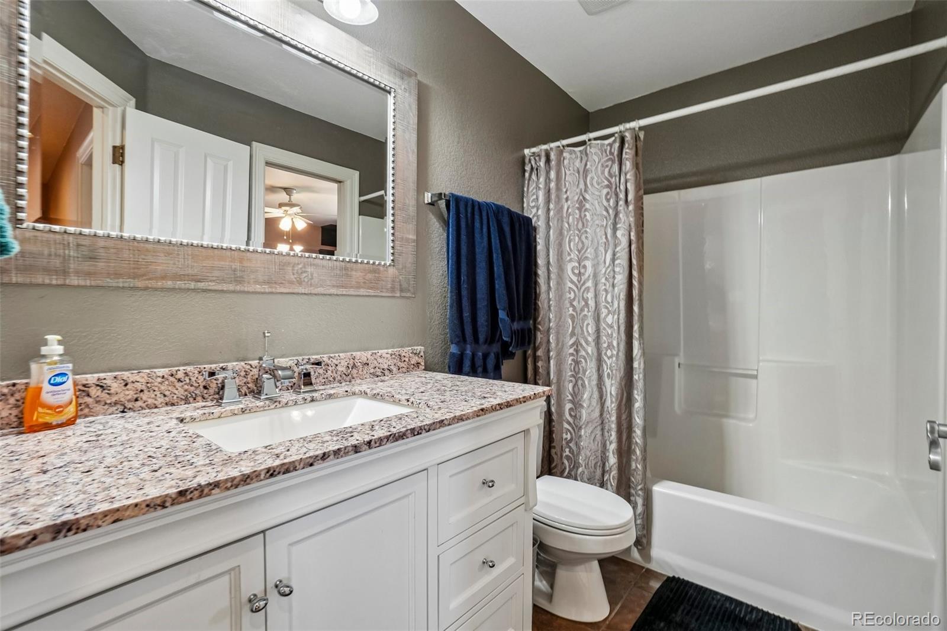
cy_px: 316
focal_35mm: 15
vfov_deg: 77.3
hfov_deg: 100.4
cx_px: 474
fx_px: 394
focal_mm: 10
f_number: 8
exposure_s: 1/10
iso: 400
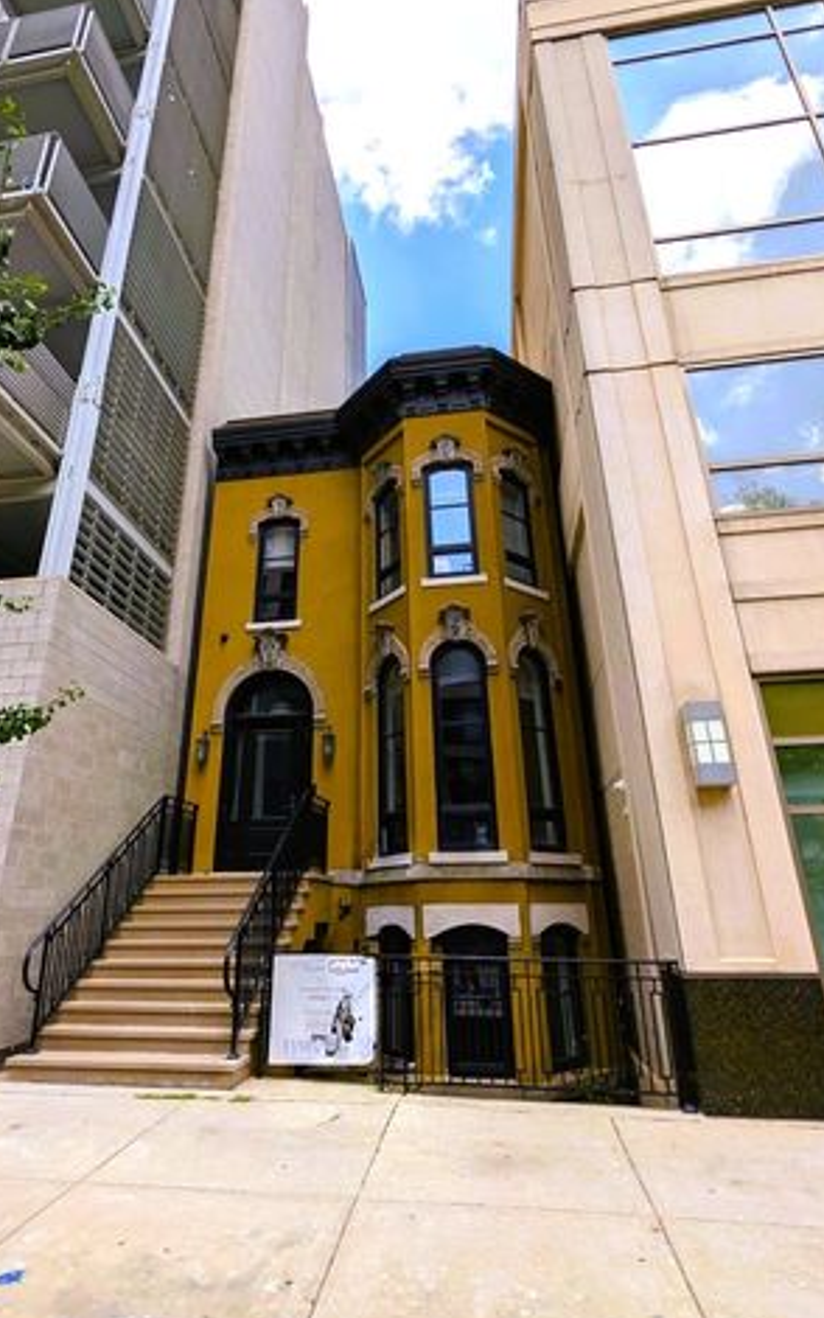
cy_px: 586
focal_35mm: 18
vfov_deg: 90.7
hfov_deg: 64.9
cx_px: 367
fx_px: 646
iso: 48
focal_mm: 2.02
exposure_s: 1/3759
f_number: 1.7
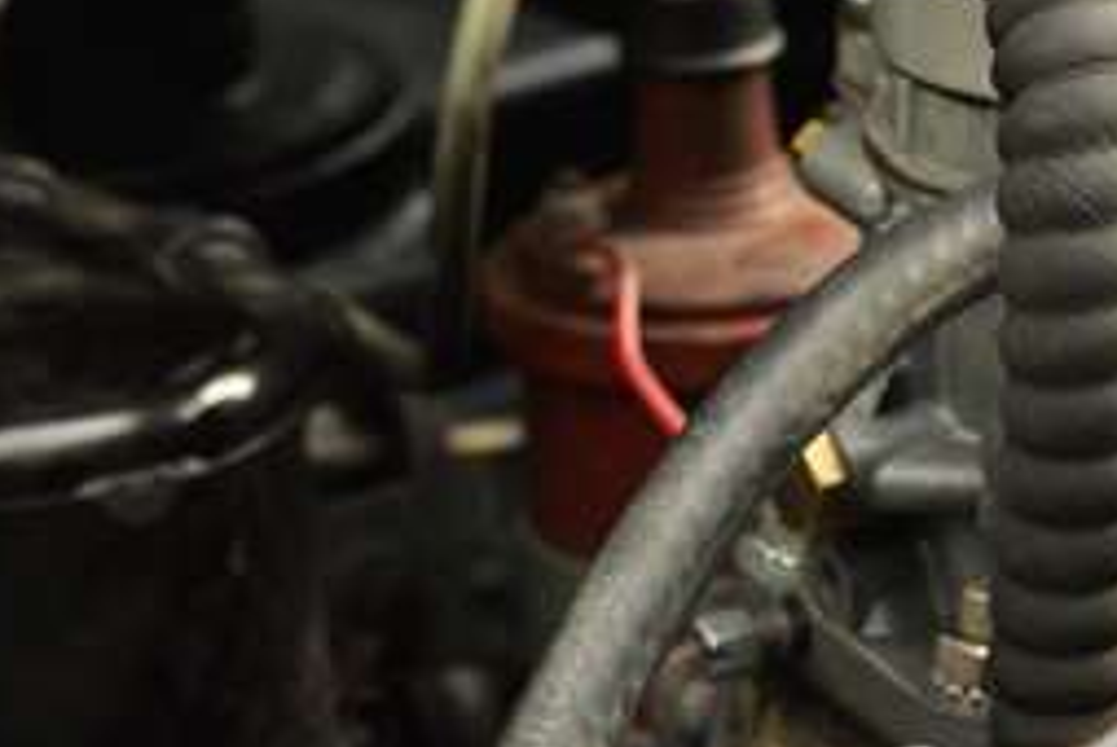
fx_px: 14040
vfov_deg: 3.0
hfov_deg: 4.6
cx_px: 853
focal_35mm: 452
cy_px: 83
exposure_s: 1/125
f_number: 6.3
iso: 400
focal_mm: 120
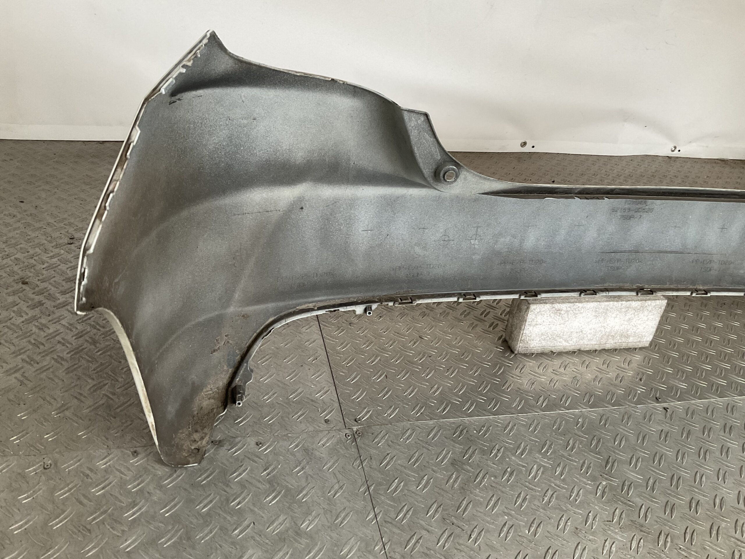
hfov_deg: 61.7
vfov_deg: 48.2
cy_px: 280
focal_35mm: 29
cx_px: 372
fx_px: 624
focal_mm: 3
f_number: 1.8
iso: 100
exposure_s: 1/50
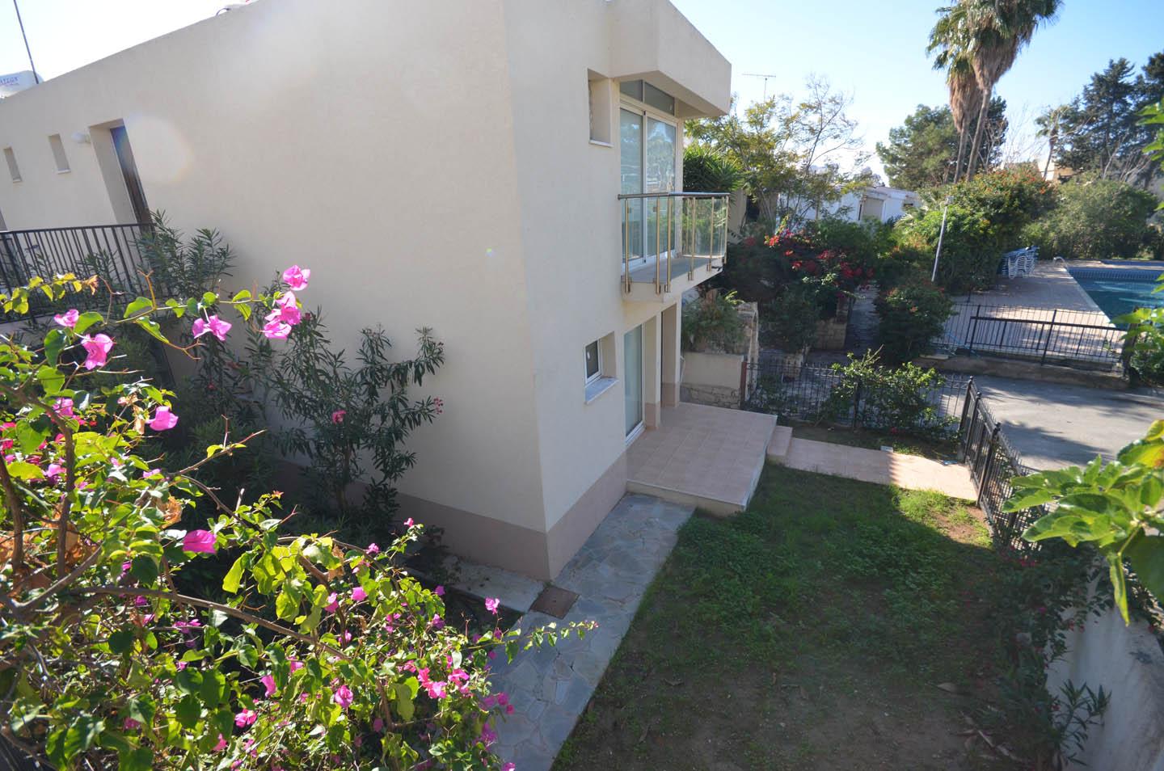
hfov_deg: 100.5
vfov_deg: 77.1
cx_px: 582
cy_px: 386
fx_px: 484
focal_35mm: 15
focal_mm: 10
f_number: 7.1
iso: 200
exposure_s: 1/200
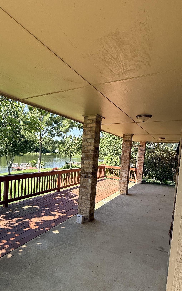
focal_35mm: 21
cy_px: 166
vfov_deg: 81.8
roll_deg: -3.4
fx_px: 167
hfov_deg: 56.4
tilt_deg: -3.6
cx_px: 66
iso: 64
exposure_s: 1/564
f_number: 2.2
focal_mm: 2.22
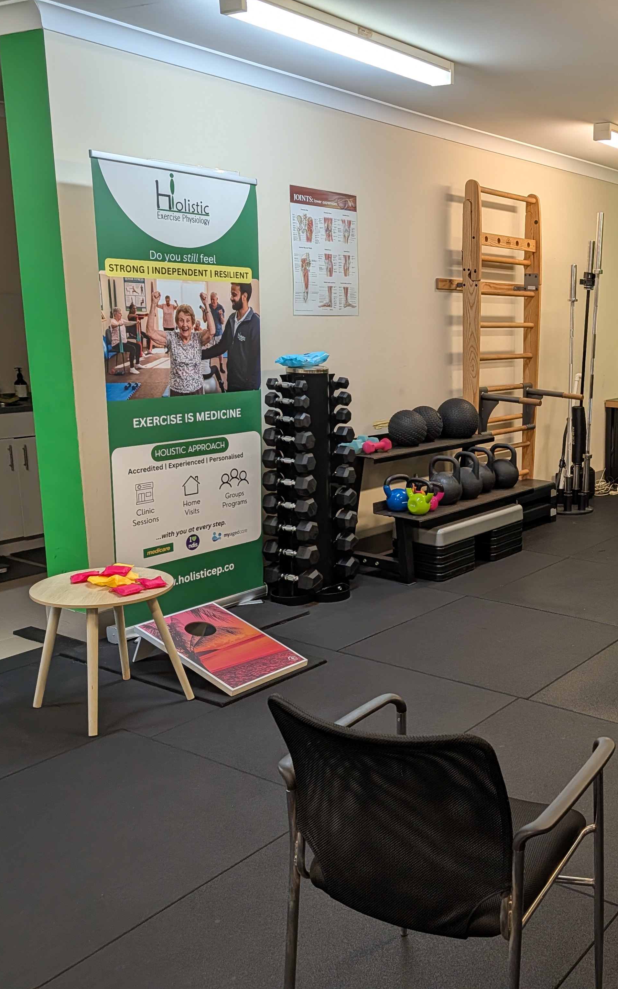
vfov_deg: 56.7
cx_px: 565
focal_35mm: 34
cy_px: 495
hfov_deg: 35.0
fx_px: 916
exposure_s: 1/100
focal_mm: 6.9
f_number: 1.68
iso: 176
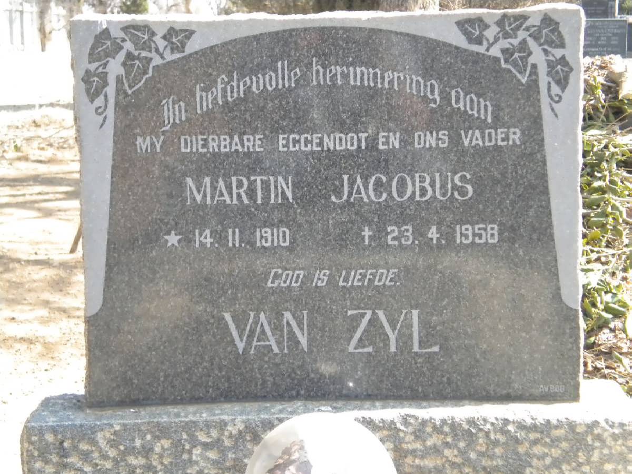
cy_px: 237
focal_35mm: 79
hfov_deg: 24.7
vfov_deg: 18.7
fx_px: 1442
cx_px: 316
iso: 400
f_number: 5.1
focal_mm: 14.3
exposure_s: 1/370
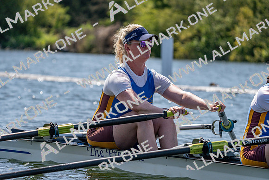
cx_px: 134
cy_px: 90
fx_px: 1682
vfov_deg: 6.1
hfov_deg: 9.1
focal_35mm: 225
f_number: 5.6
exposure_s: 1/2000
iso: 250
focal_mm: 225
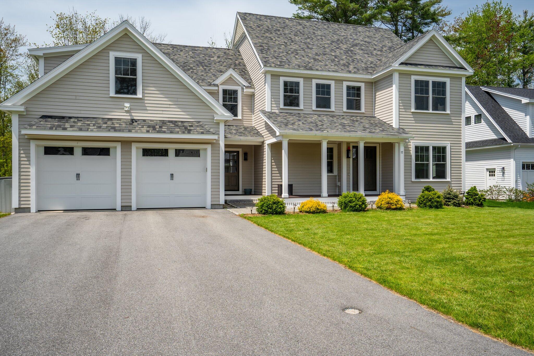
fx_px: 430
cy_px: 178
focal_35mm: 29
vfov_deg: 45.0
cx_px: 267
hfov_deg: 63.7
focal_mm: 29
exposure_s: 1/160
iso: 50
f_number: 9
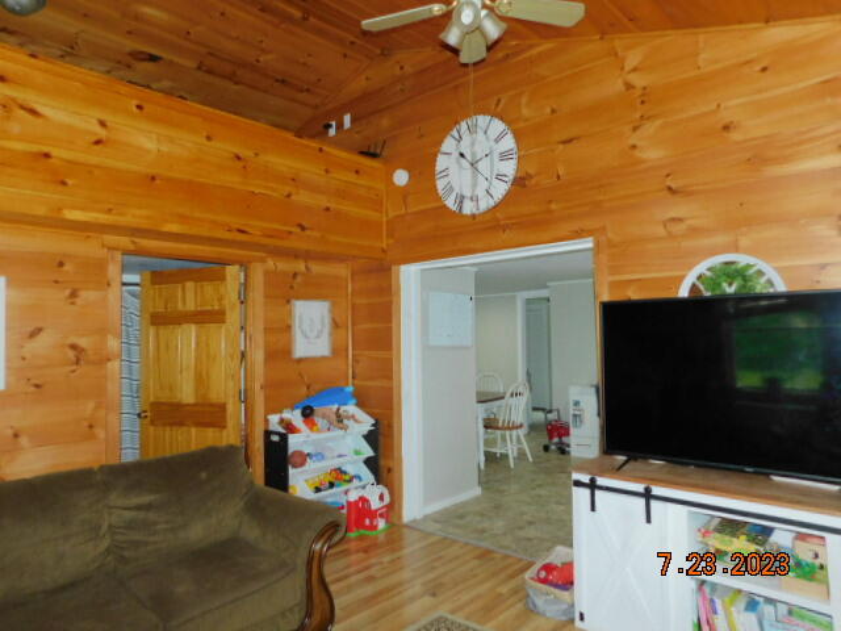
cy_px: 316
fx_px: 559
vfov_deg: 58.9
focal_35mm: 23
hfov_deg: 73.9
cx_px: 420
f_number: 3
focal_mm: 4
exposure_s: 1/30
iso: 250
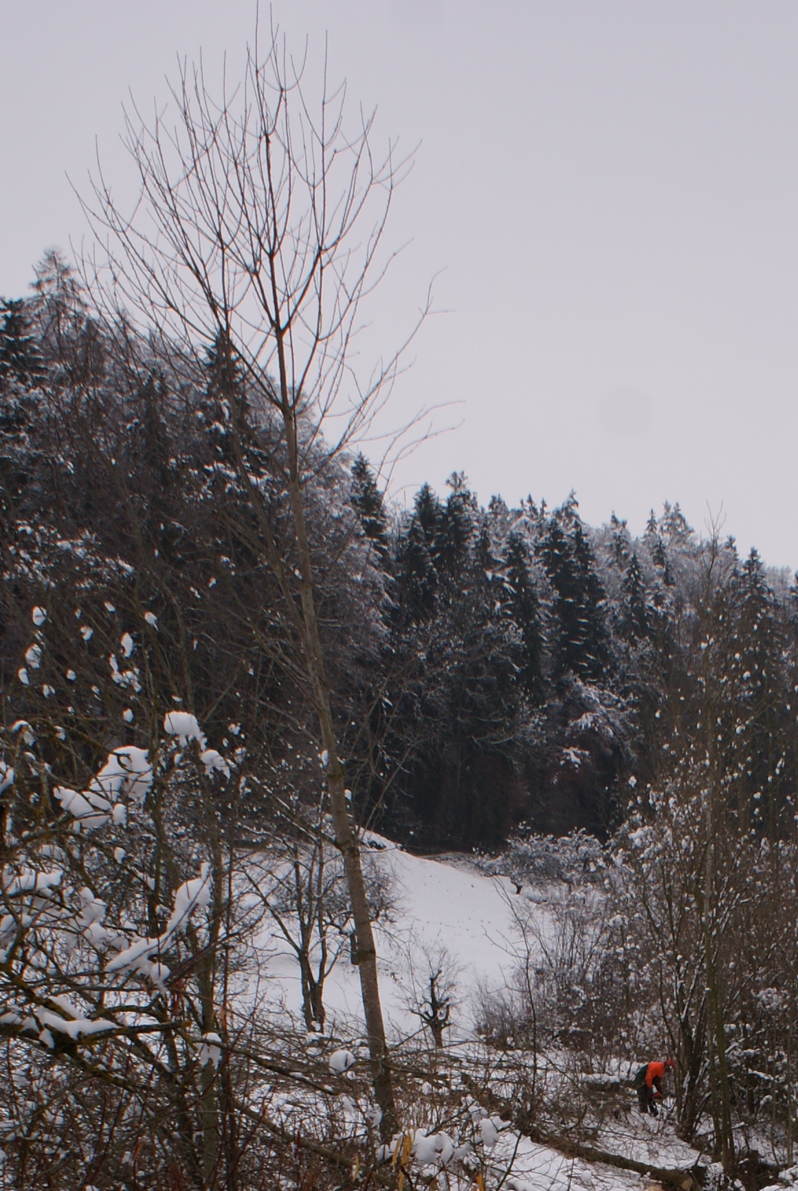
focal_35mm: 67
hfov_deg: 20.2
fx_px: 2221
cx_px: 583
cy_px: 1256
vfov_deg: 27.8
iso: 100
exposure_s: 1/60
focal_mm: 20
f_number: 7.1
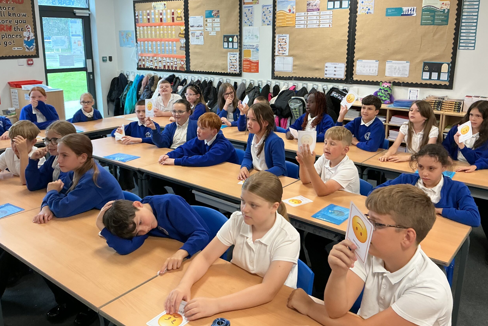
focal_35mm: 31
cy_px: 138
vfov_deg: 42.2
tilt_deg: -14.7
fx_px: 420
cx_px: 246
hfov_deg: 60.3
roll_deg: -0.2
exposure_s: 1/60
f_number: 1.8
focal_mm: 3
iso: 100
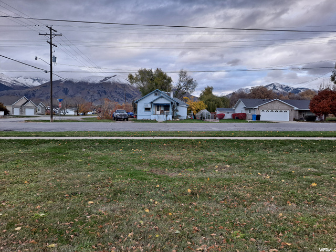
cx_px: 168
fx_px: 243
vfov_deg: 54.9
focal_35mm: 25
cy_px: 126
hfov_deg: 69.4
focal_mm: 4.6
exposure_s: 1/120
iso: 40
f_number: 2
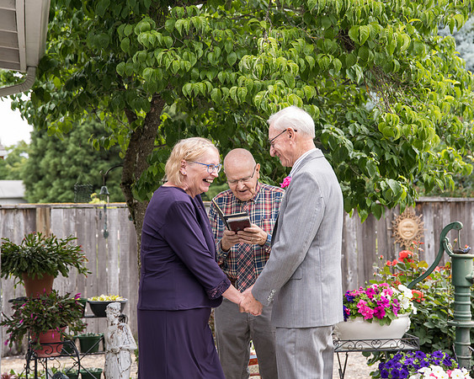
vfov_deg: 21.9
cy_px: 190
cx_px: 237
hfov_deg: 27.2
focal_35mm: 70
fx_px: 979
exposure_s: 1/500
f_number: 4.5
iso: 400
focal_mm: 62
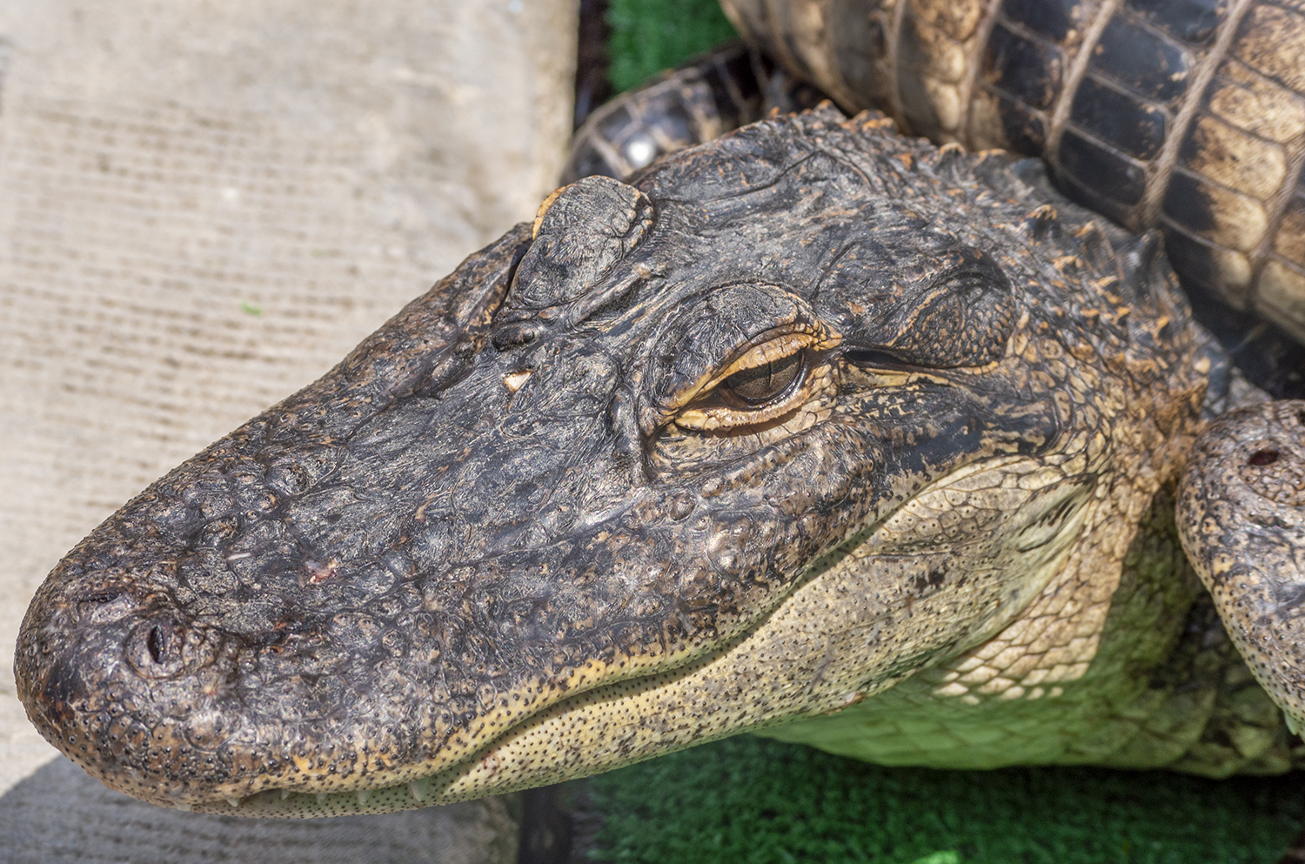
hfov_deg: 21.0
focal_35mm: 98
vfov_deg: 14.0
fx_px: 3527
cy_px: 432
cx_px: 652
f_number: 7.1
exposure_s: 1/800
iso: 200
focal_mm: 65
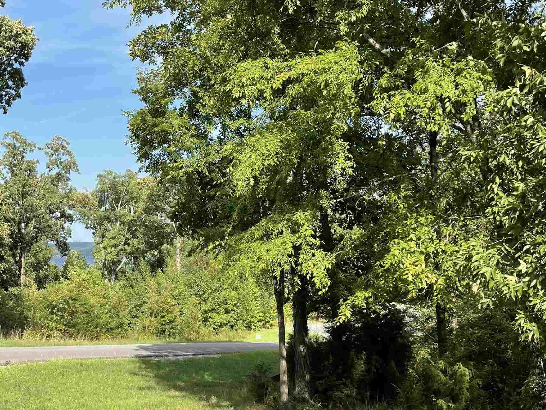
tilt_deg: +6.0
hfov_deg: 40.0
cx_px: 184
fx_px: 741
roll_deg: +1.1
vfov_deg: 30.8
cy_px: 159
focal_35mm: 47
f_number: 1.6
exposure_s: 1/1946
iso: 32
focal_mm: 5.1
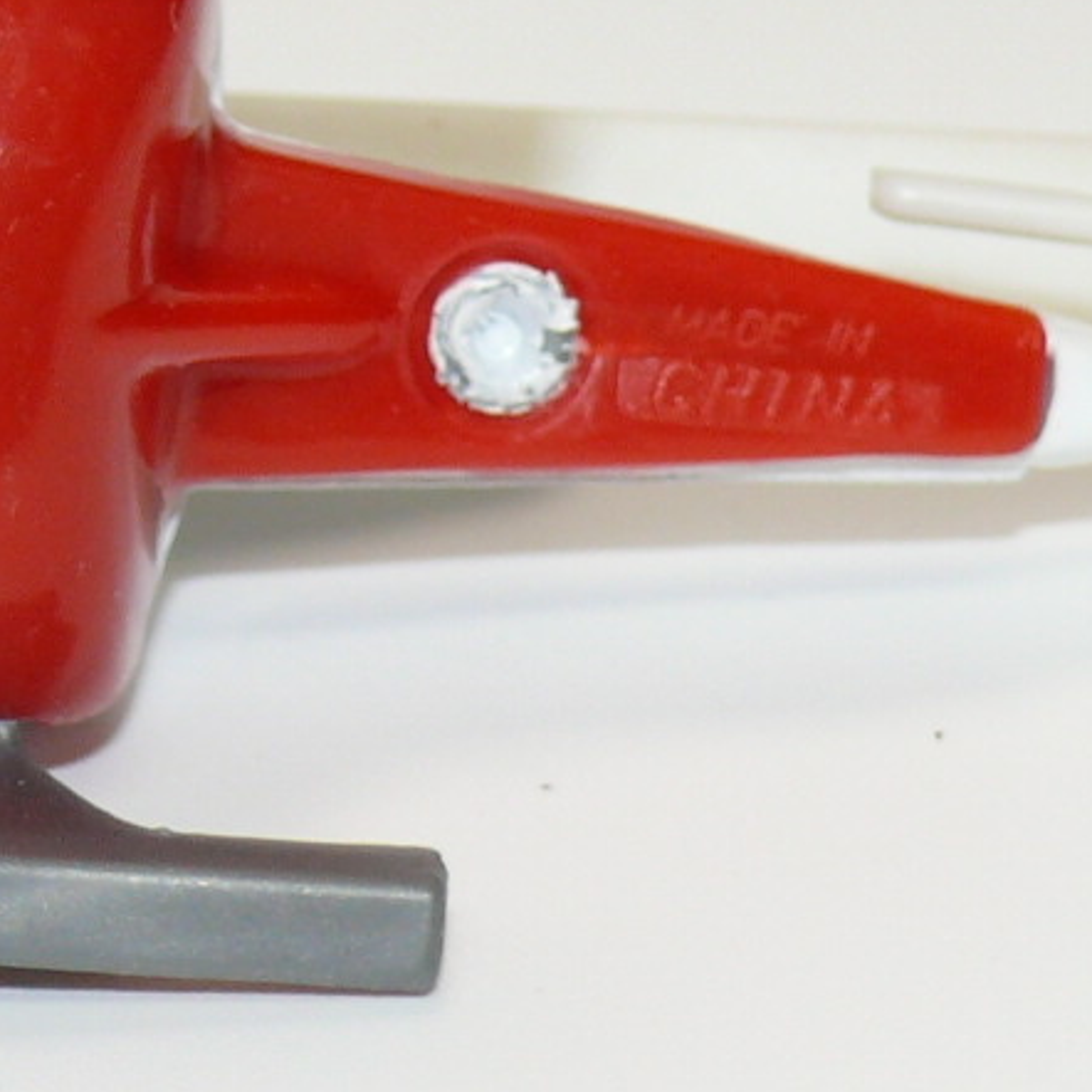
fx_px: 8459
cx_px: 35
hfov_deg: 7.4
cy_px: 245
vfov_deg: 7.4
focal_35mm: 237
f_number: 4
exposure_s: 1/30
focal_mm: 11.2
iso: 100
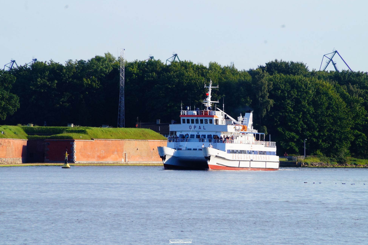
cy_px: 123
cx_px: 183
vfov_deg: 3.6
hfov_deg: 5.4
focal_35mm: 383
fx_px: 3913
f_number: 16
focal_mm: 250
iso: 400
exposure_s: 1/125
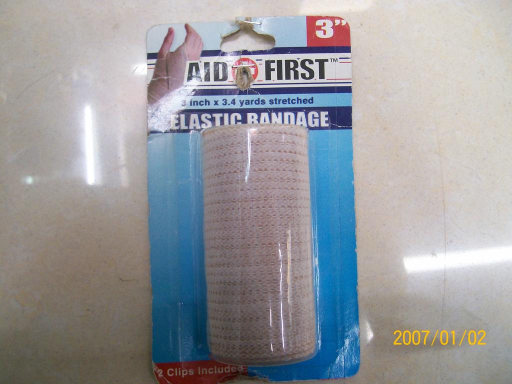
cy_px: 192
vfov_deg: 40.7
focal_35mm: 35
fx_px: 518
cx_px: 256
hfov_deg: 52.6
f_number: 2.8
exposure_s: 1/10.4
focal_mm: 5.8
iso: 160
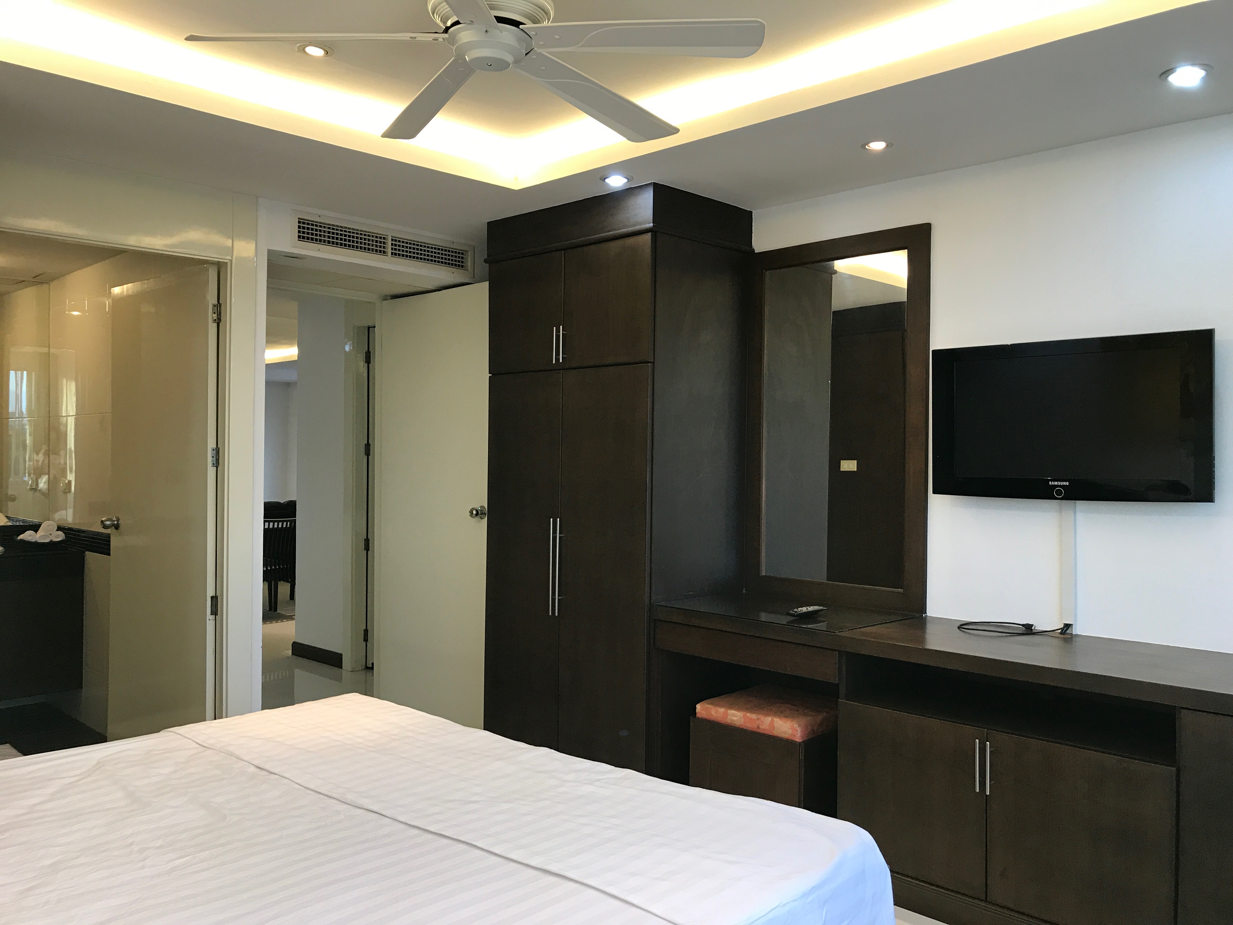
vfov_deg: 49.7
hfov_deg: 63.4
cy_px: 462
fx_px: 997
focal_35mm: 28
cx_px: 616
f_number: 1.8
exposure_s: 1/33
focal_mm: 3.99
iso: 25
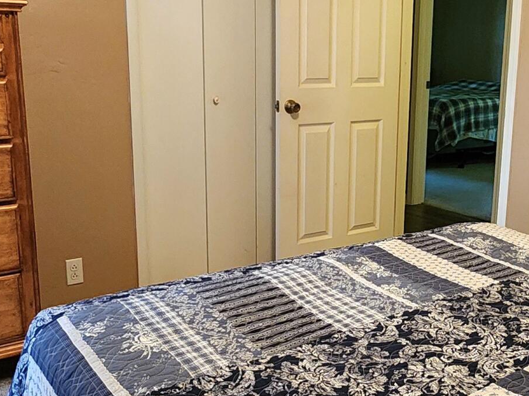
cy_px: 207
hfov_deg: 43.2
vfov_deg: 33.6
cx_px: 353
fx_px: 657
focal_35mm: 43
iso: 500
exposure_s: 1/30
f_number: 2.2
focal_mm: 2.2
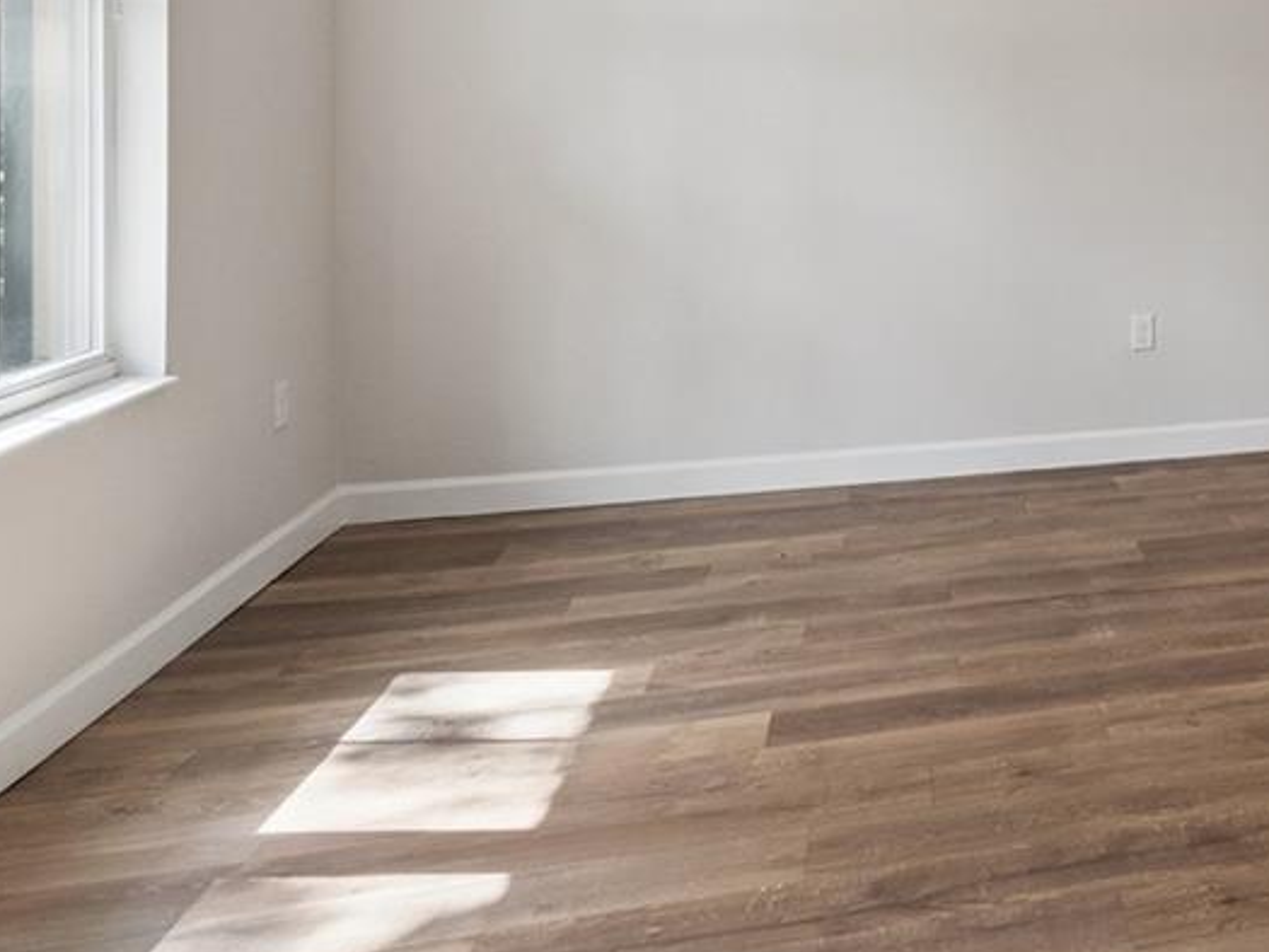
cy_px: 101
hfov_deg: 37.0
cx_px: 1458
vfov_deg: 33.4
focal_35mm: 41
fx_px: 1503
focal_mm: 14
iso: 800
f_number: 11
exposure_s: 1/40
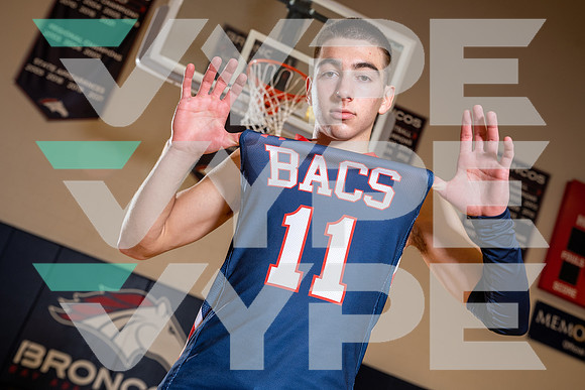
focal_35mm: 46
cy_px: 195
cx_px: 292
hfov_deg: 42.7
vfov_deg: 29.3
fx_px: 748
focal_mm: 46
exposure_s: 1/250
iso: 640
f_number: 5.6
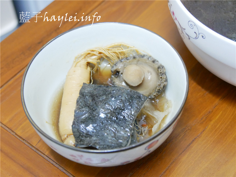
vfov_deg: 21.6
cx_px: 118
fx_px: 464
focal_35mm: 68
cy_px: 88
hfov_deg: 28.6
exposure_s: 1/15
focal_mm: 34
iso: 3200
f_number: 4.5
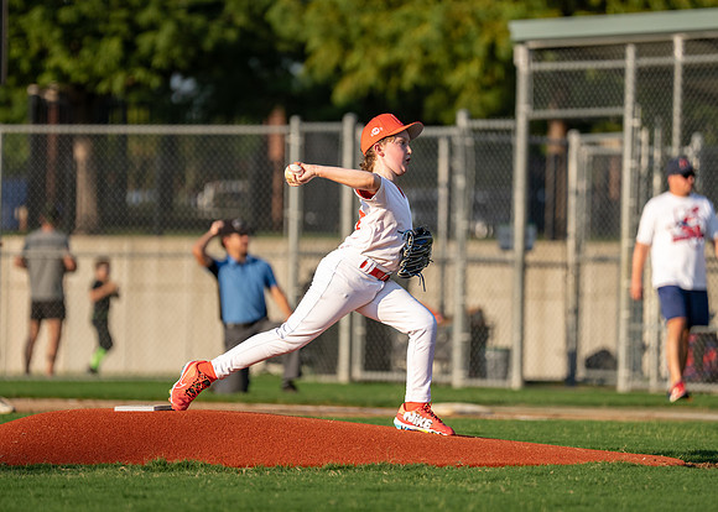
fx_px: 5542
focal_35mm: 272
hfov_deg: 7.4
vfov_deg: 5.3
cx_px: 380
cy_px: 221
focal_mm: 200
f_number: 2.8
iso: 400
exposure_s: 1/5000
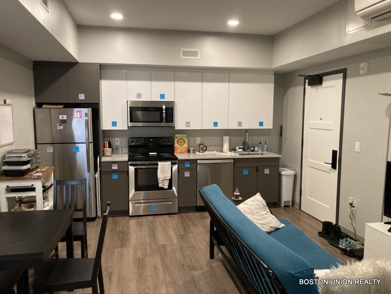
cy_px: 147
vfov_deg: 49.7
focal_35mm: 28
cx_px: 196
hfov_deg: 63.4
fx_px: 316
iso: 320
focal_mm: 3.99
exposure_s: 1/60
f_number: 1.8
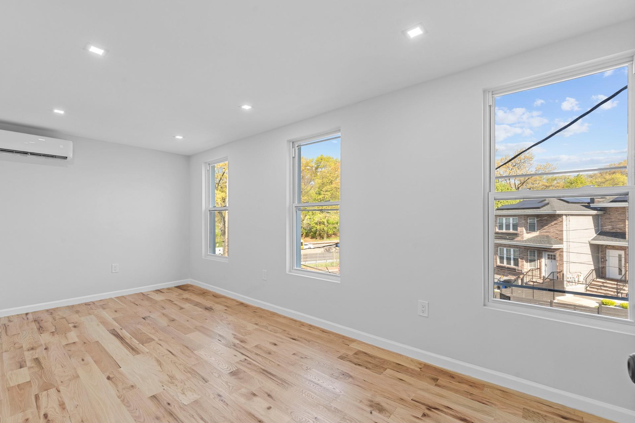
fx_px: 265
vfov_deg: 77.3
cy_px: 219
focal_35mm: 15
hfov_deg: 100.3
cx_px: 300
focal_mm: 14
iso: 200
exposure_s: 1/5
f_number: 10
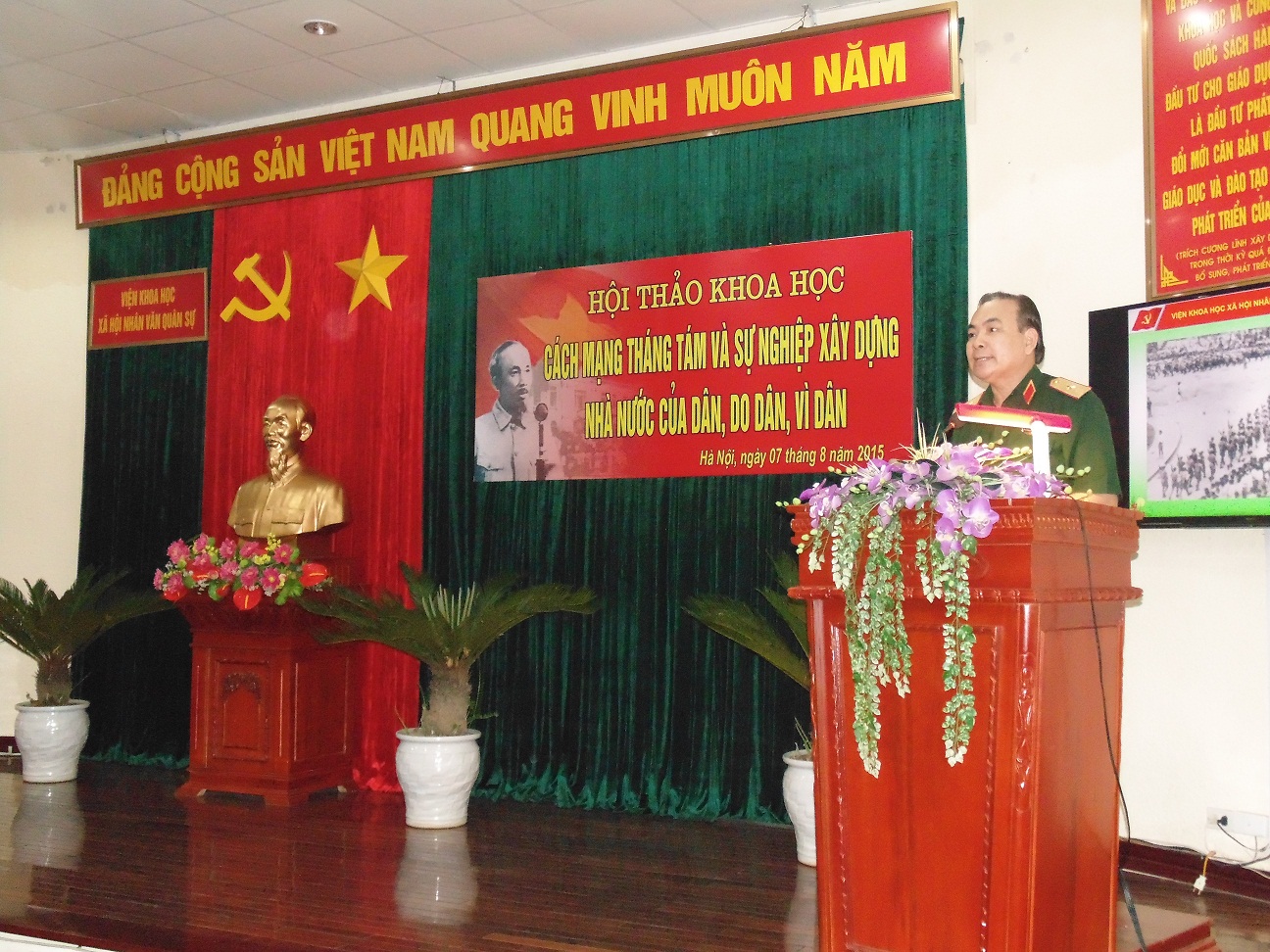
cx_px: 635
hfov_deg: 45.8
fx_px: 1504
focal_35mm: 41
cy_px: 476
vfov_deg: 35.1
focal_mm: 7.4
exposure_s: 1/50
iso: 800
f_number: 3.6
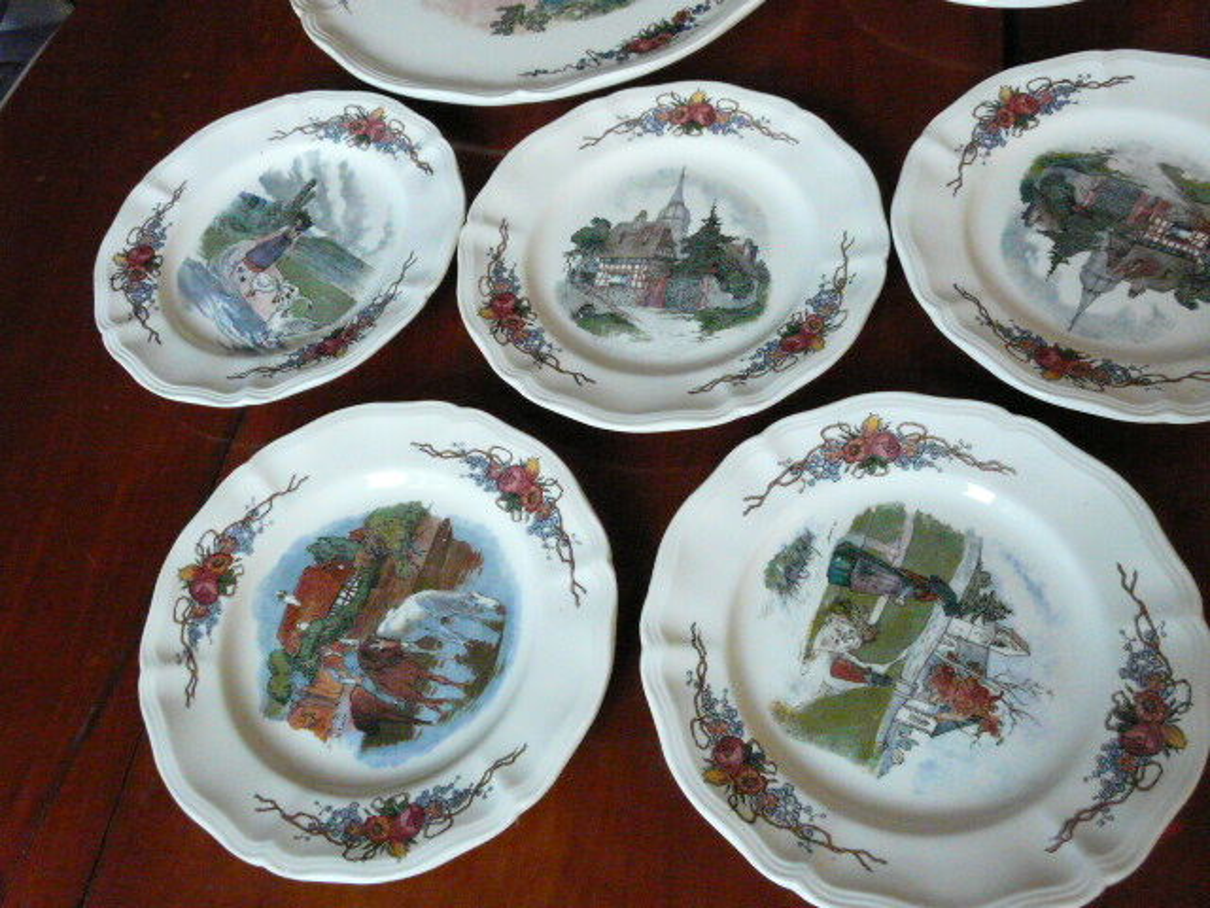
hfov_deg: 63.4
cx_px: 605
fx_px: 979
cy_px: 454
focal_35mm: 28
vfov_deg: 49.7
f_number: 4
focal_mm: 4.6
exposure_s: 1/100
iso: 1250
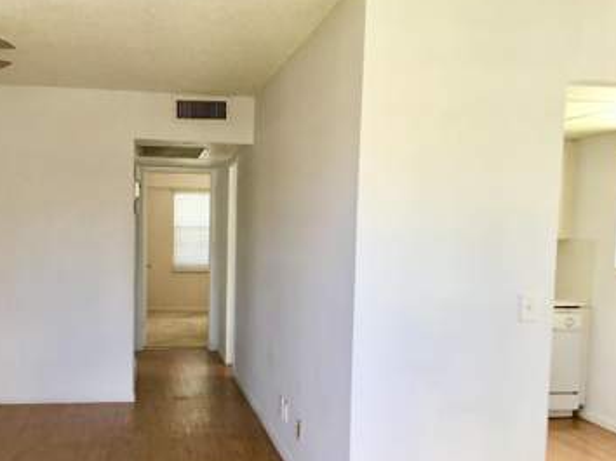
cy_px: 290
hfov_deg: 44.5
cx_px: 238
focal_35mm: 42
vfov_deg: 34.1
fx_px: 747
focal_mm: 3.3
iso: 32
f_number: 2.4
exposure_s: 1/60
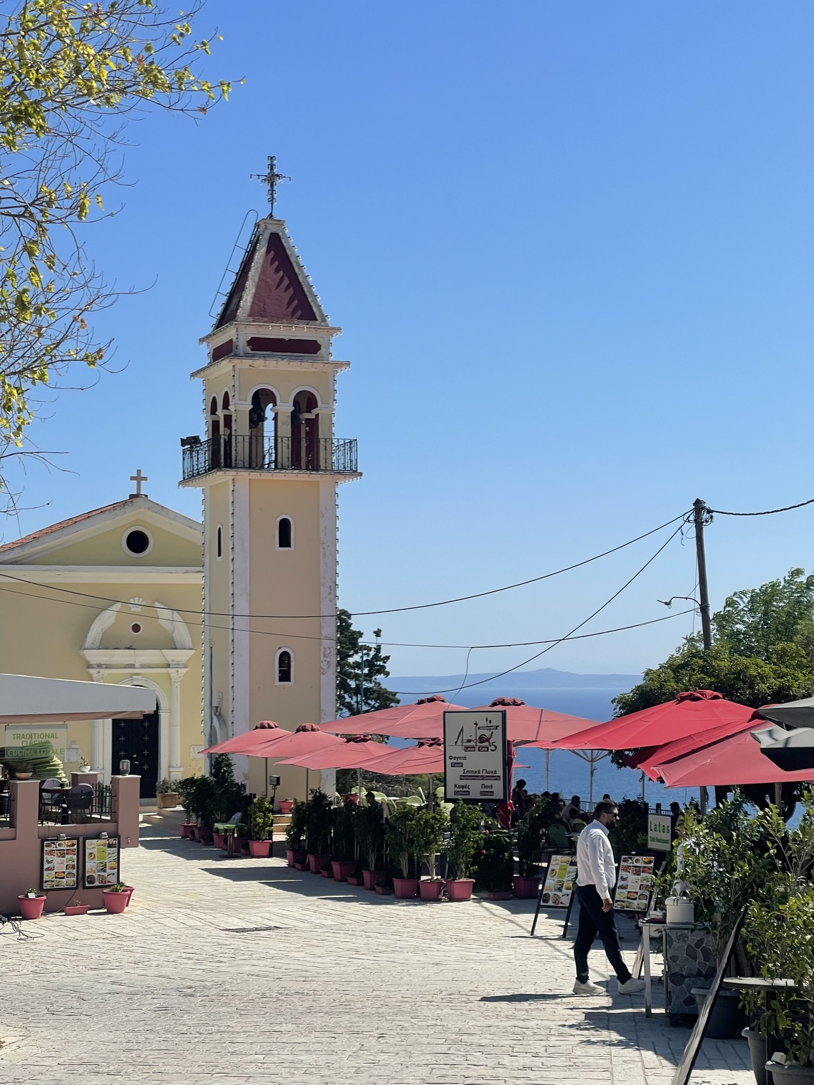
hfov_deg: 22.9
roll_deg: -0.2
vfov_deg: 30.3
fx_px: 2007
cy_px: 542
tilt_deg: +2.9
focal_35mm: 64
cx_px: 407
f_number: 2.2
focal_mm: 7.5
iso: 20
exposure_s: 1/2016
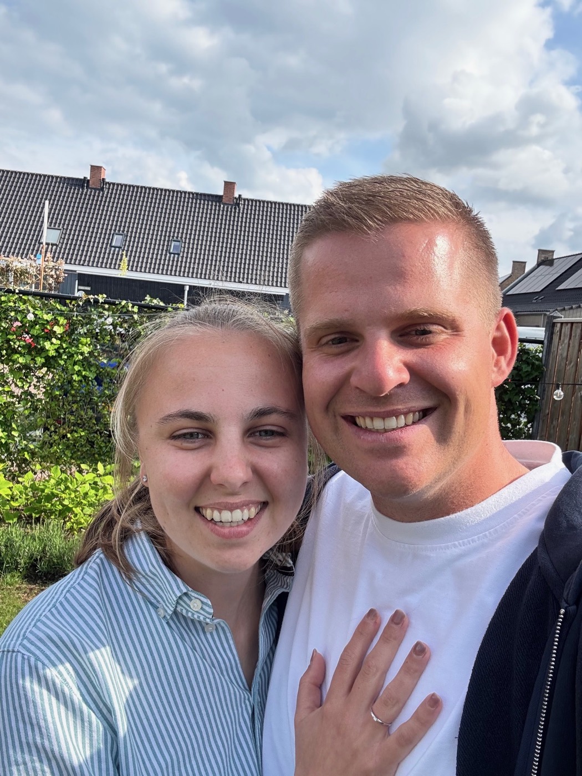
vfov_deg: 60.0
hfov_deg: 46.8
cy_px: 388
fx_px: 673
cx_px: 291
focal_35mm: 30
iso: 25
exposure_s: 1/530
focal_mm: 2.69
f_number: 1.9
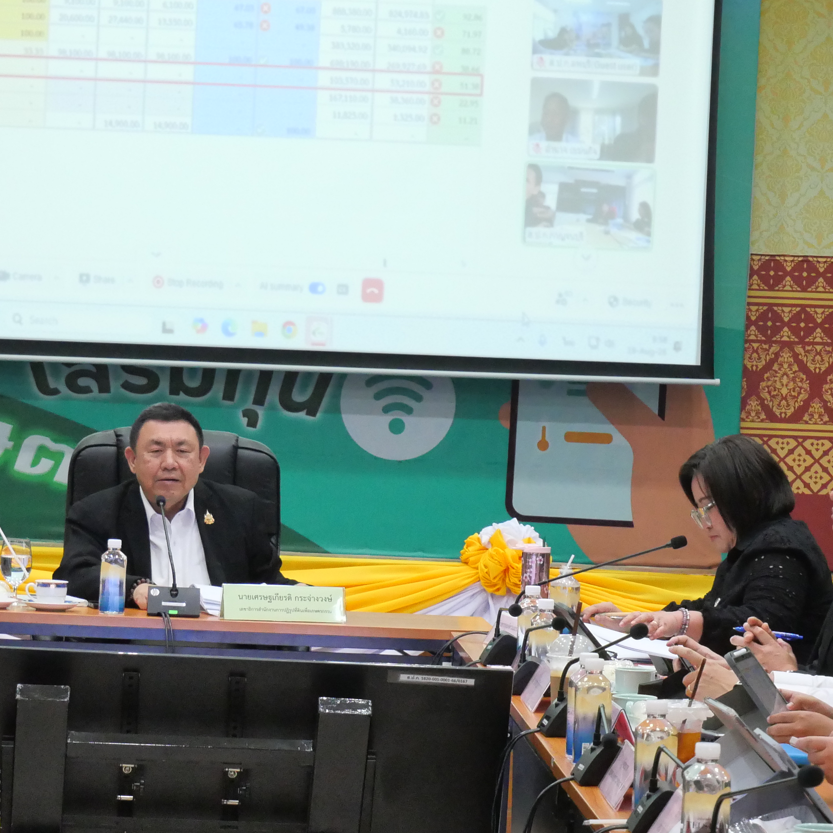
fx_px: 4057
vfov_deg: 11.7
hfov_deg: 11.7
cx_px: 149
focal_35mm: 149
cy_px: 550
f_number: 5.6
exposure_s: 1/80
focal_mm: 40
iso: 3200
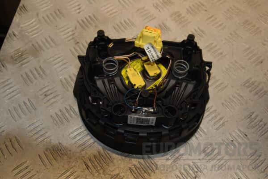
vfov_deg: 31.9
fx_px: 313
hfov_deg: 46.4
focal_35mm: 42
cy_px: 90
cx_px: 134
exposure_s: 1/200
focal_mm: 28
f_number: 8
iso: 800
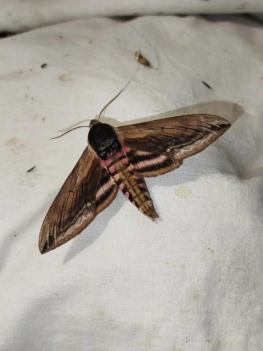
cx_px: 132
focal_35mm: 48
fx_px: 486
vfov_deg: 39.7
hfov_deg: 30.3
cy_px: 176
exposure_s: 1/50
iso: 160
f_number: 1.7
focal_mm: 5.31
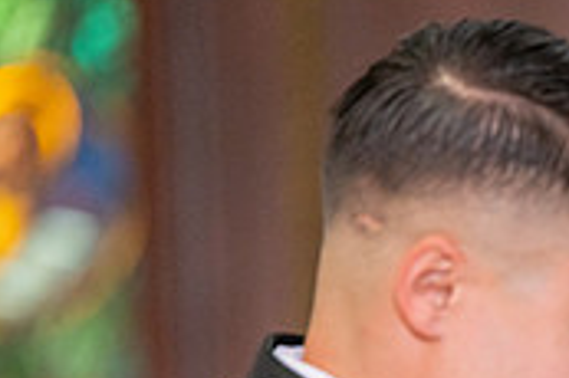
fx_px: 10595
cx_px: 816
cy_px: 534
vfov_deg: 2.0
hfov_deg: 3.1
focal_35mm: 671
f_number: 3.2
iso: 1000
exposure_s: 1/200
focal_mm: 200
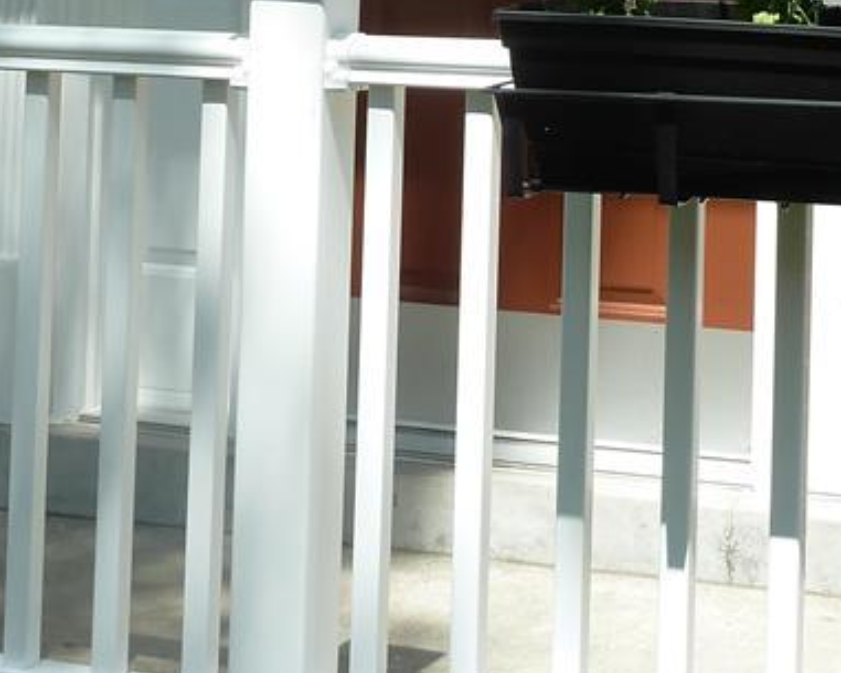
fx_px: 2415
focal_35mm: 97
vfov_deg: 15.3
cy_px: -126
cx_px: 545
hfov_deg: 19.7
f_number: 4
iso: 80
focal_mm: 6.1
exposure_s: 1/400
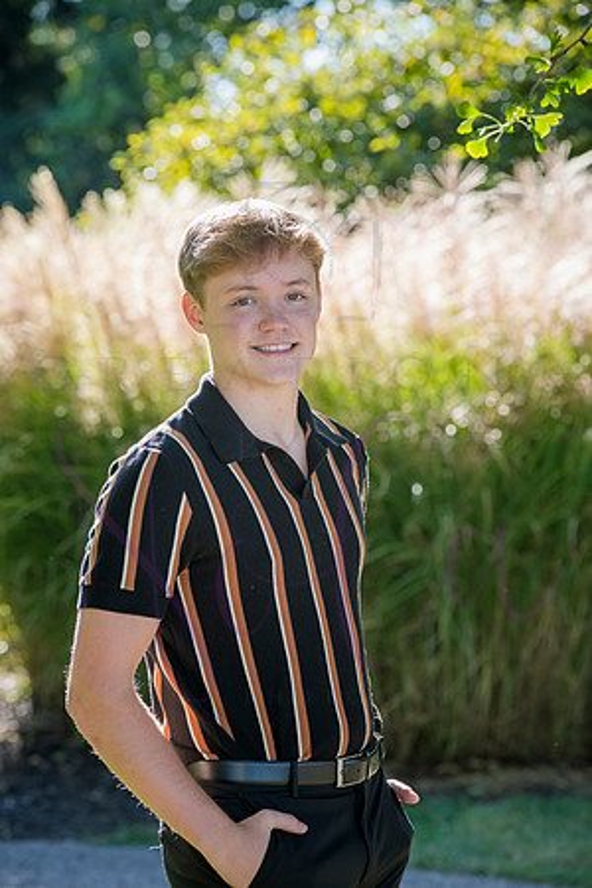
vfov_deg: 11.1
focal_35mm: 185
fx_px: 4563
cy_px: 444
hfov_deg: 7.4
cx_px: 296
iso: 800
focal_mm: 185
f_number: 9
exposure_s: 1/320
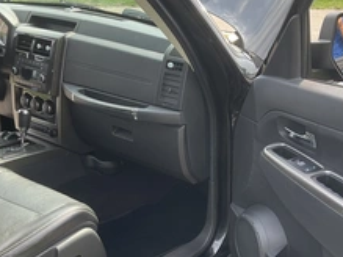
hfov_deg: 36.0
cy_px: 185
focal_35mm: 53
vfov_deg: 27.2
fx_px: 525
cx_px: 216
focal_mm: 3
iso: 25
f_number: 1.8
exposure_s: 1/209
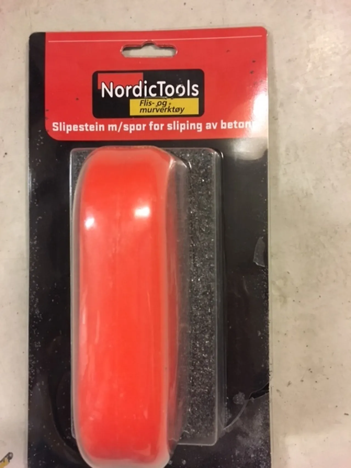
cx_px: 176
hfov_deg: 48.2
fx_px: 392
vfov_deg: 61.7
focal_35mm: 29
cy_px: 234
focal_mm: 4.15
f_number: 2.2
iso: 250
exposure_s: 1/17
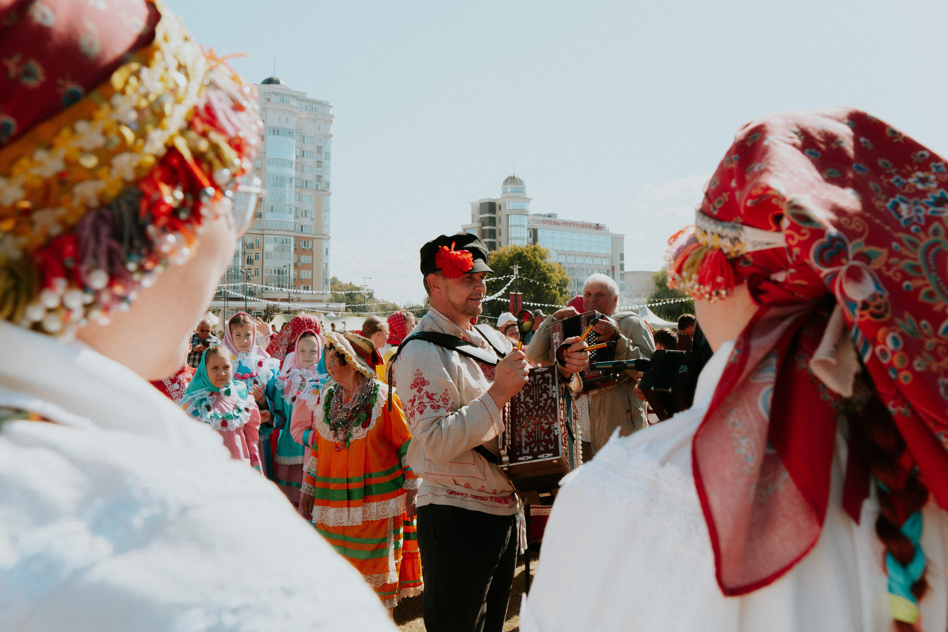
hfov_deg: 62.4
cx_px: 440
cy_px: 266
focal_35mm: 30
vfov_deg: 43.9
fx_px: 782
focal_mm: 17
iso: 160
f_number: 5
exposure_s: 1/1000
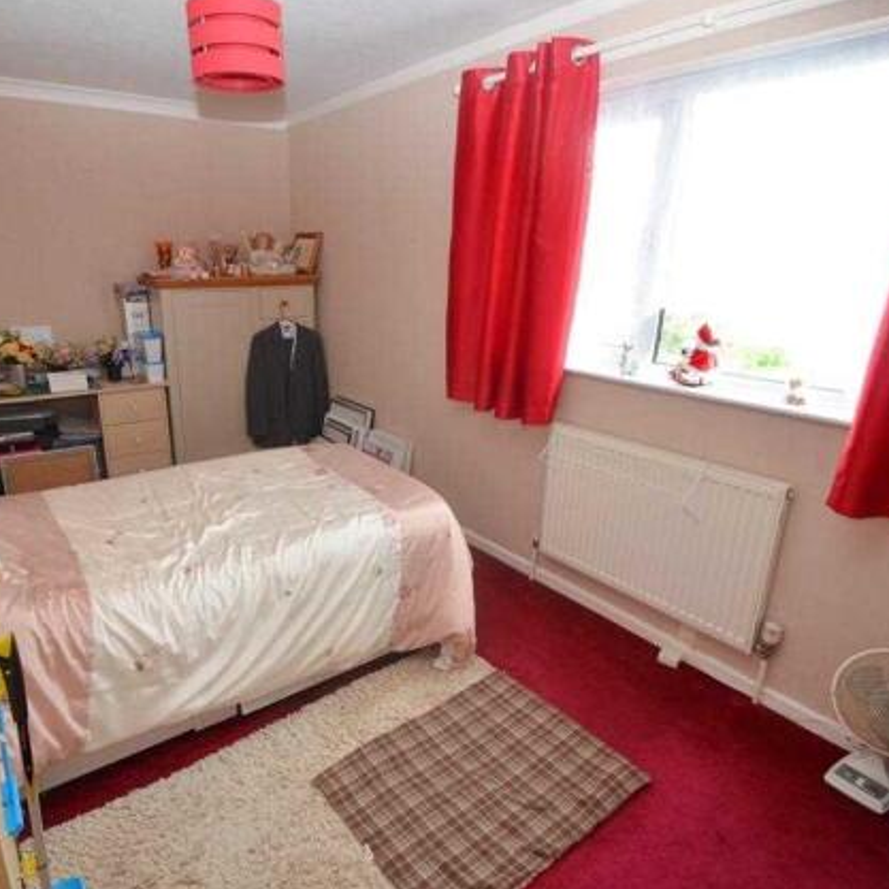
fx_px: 581
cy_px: 437
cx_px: 358
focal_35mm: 20
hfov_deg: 74.1
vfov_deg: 74.8
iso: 900
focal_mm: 10
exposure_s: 1/60
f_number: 4
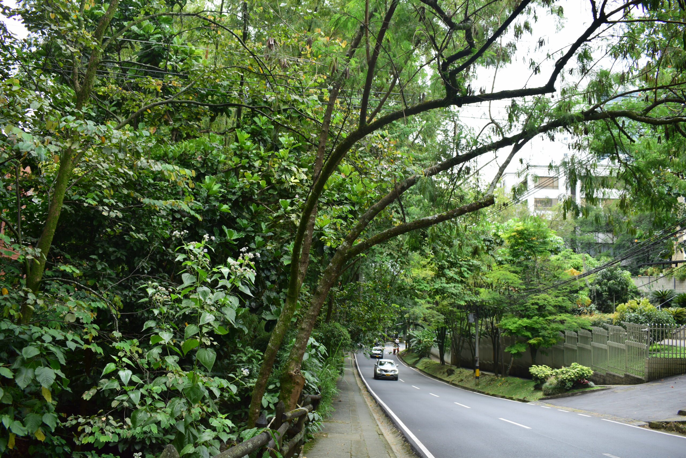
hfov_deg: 61.9
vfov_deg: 43.6
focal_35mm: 30
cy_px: 229
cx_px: 343
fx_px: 572
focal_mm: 20
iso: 160
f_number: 5.6
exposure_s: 1/80
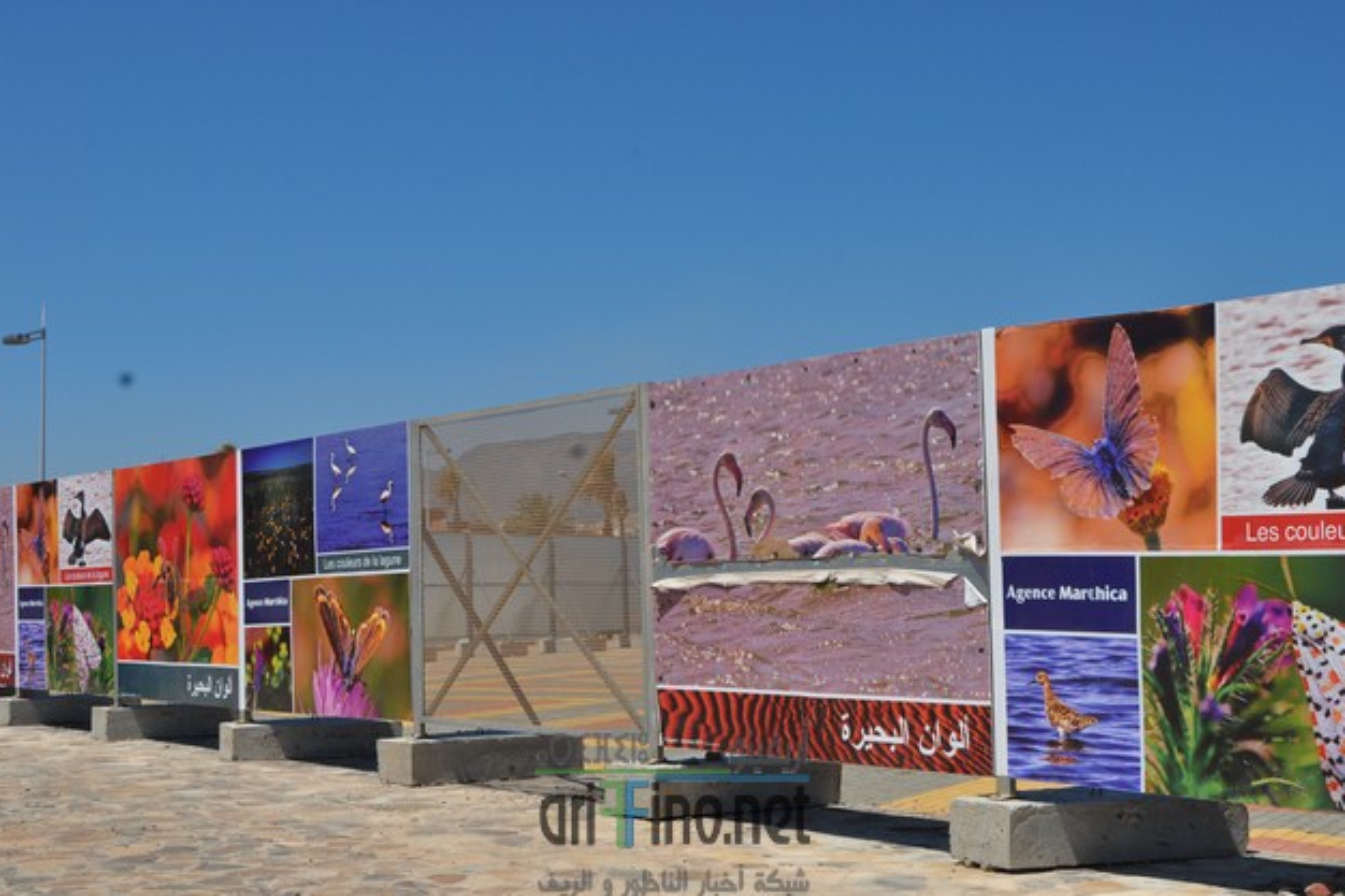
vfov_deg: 27.5
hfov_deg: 40.4
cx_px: 672
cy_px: 444
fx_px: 1830
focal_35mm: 49
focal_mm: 32
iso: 200
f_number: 11
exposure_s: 1/500
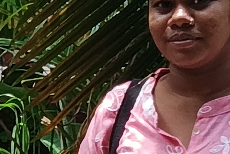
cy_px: 203
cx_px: -212
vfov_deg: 4.0
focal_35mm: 340
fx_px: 2173
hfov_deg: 5.9
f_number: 1.8
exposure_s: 1/100
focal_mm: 4.22
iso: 79
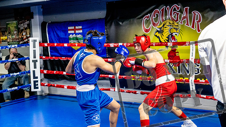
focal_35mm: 56
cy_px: 65
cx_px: 113
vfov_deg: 21.4
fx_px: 336
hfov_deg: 37.2
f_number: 2.8
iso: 5000
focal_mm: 35
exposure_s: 1/800
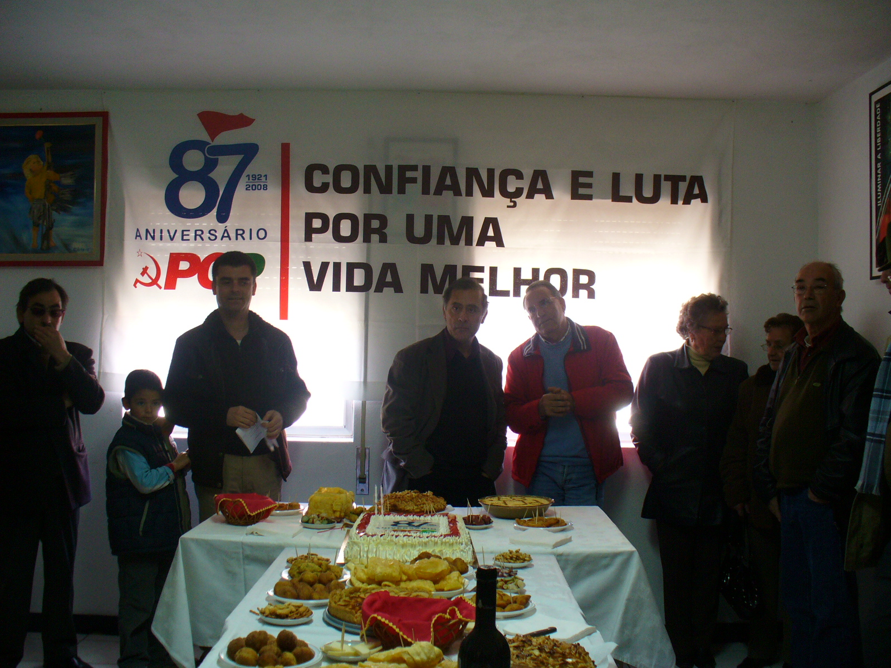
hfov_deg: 50.1
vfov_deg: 38.7
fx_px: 952
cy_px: 334
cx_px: 446
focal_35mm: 37
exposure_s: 1/25
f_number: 2.8
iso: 150
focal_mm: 6.1
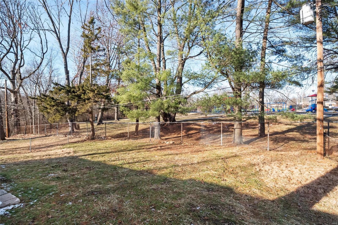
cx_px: 169
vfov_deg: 67.4
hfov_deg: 90.0
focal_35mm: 18
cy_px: 112
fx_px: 169
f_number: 8
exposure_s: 1/125
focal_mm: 9
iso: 400
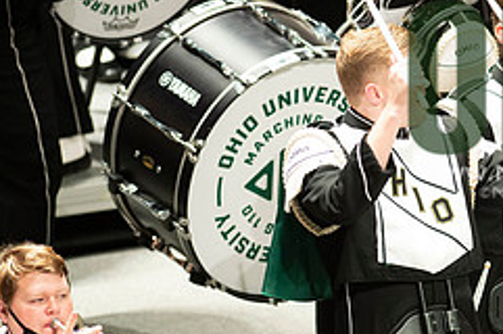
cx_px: 566
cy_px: 98
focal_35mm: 723
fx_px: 10088
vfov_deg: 1.9
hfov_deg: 2.9
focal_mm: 300
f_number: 2.8
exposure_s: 1/500
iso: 3200
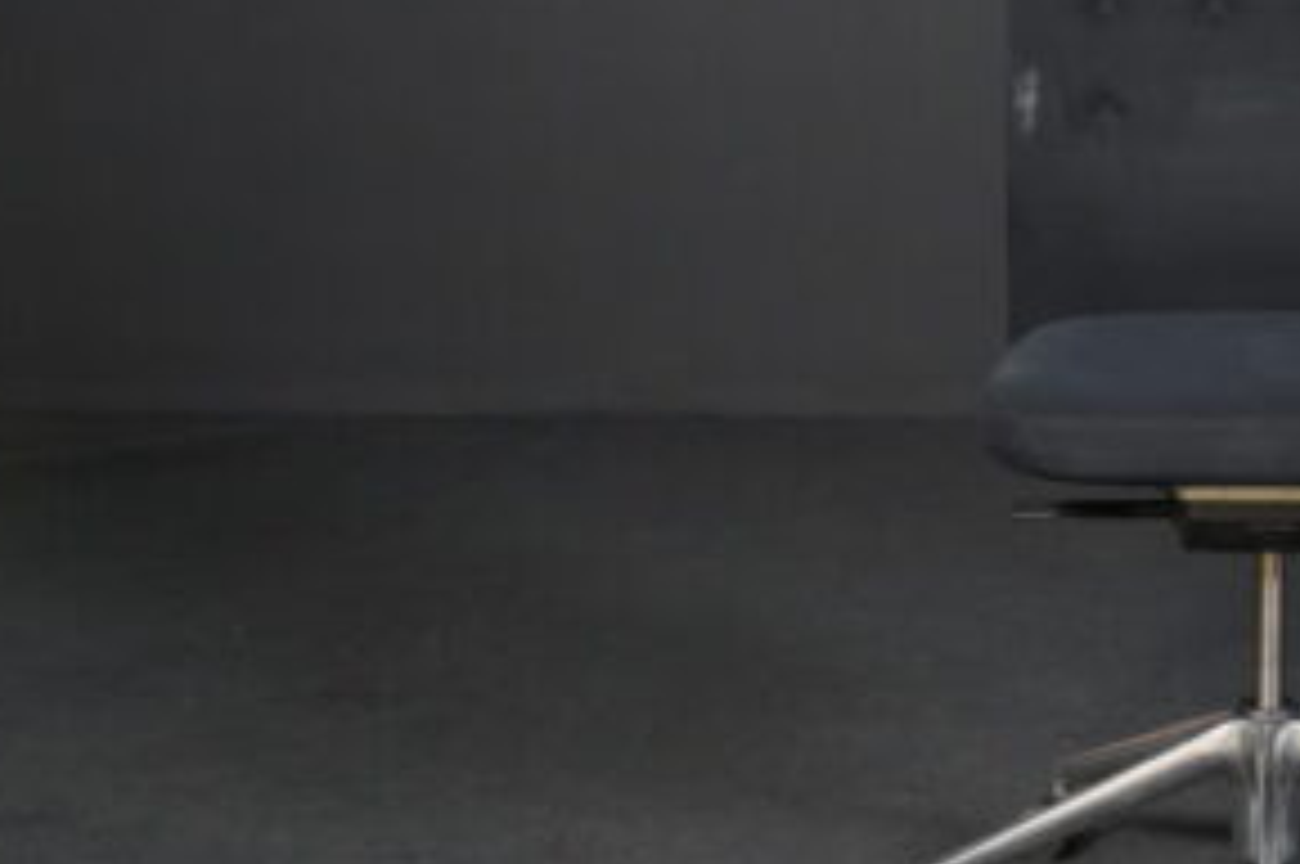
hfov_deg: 15.4
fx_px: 4725
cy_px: 410
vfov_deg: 10.4
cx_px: 1282
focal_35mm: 131
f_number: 6.3
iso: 5000
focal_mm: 63
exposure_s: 1/100
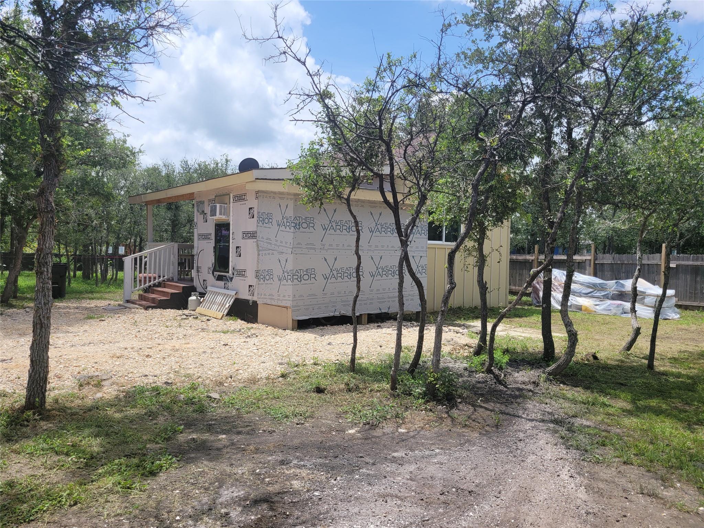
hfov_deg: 67.3
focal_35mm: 26
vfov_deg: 53.1
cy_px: 264
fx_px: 529
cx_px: 352
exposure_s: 1/2650
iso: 40
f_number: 1.8
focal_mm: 5.4
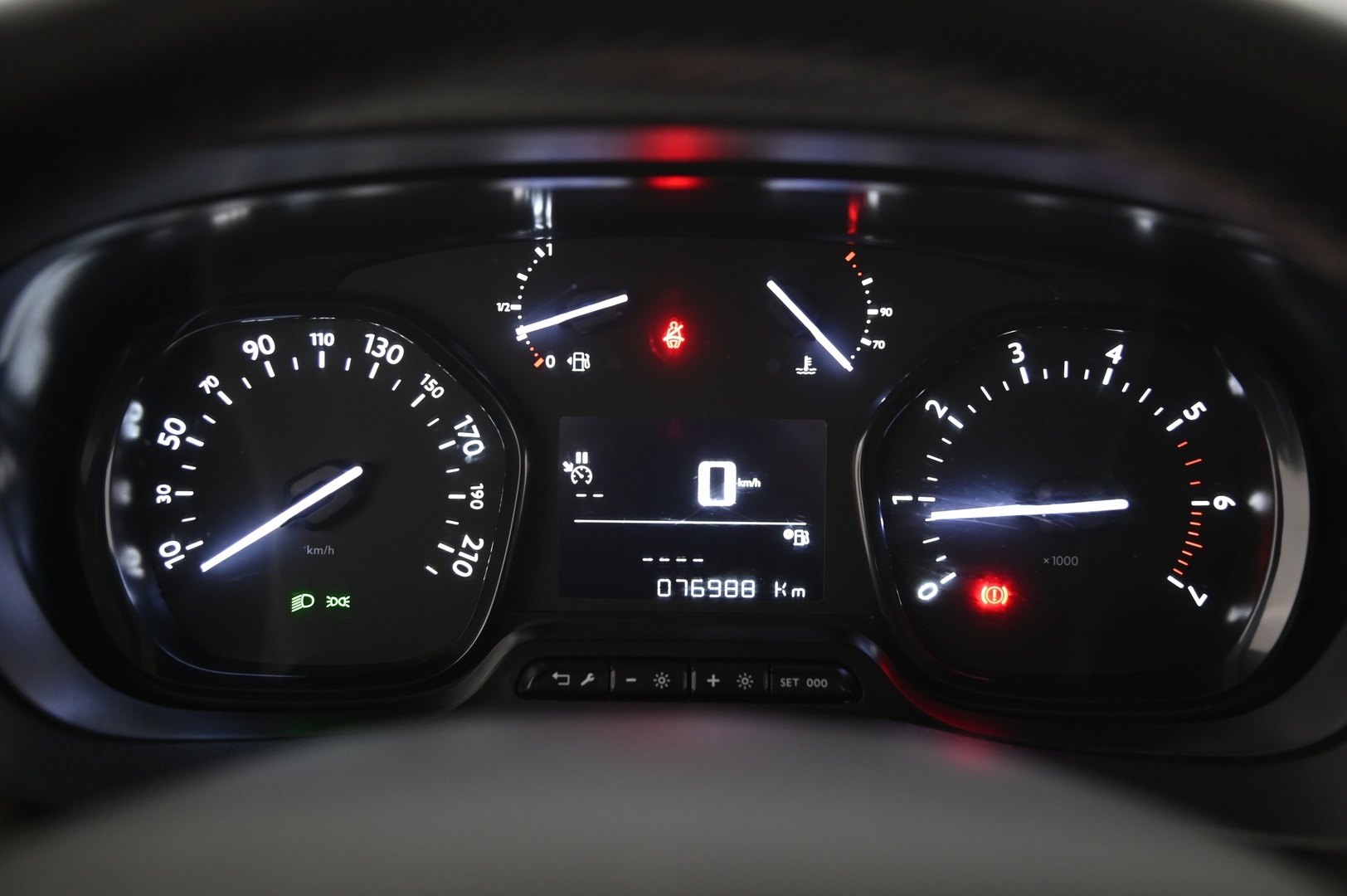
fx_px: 1720
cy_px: 448
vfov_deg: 29.2
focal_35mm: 46
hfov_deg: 42.8
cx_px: 674
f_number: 4
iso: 2000
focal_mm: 46
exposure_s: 1/15
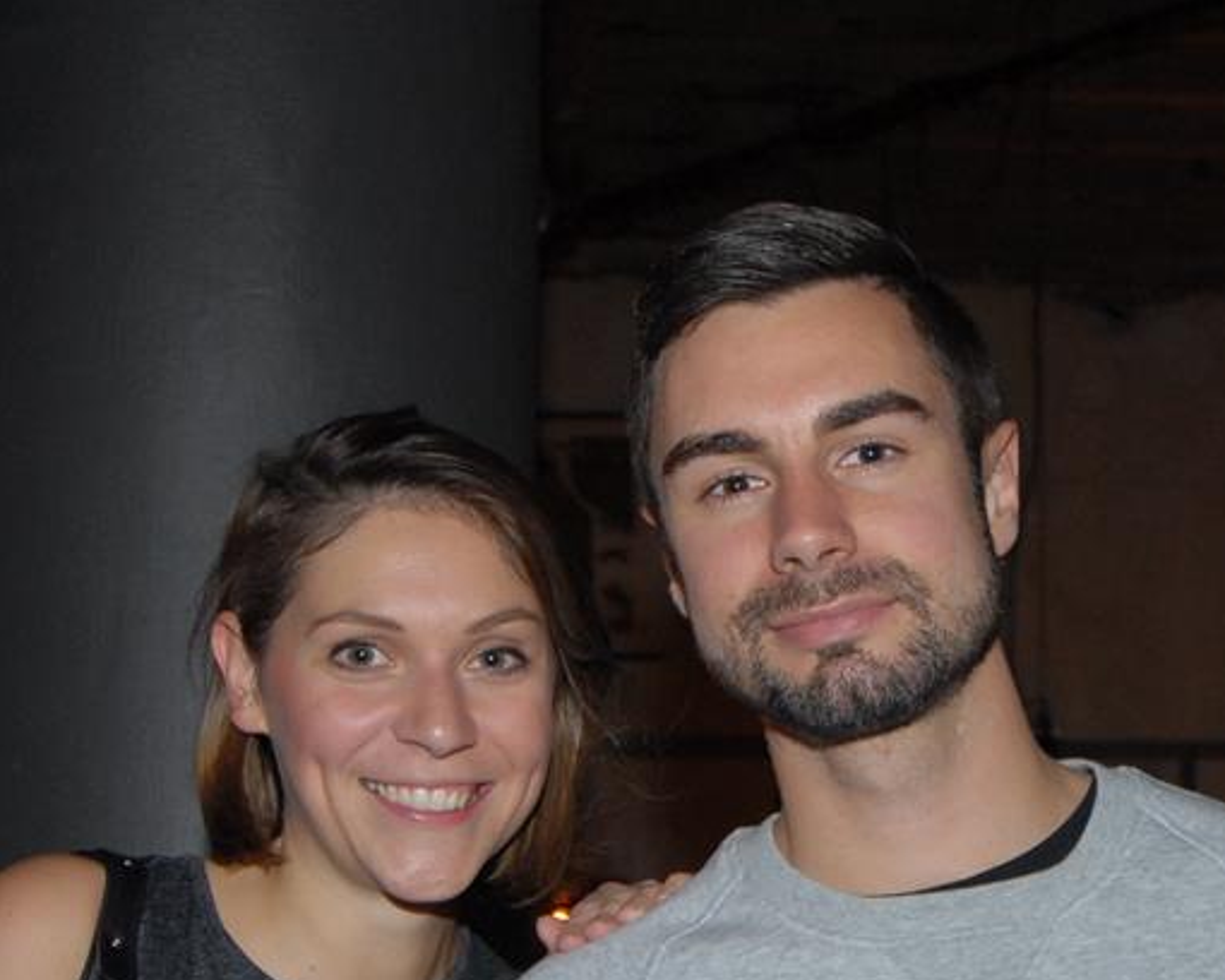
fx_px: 2755
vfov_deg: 19.7
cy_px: 918
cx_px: 944
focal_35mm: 76
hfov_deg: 24.7
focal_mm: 24
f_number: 5.6
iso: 400
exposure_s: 1/13
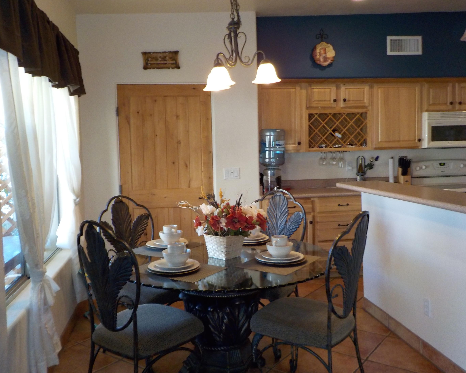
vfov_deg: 45.8
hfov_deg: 55.7
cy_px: 182
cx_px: 231
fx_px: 441
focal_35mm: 32
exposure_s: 1/30
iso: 280
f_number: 3.3
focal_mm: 4.1
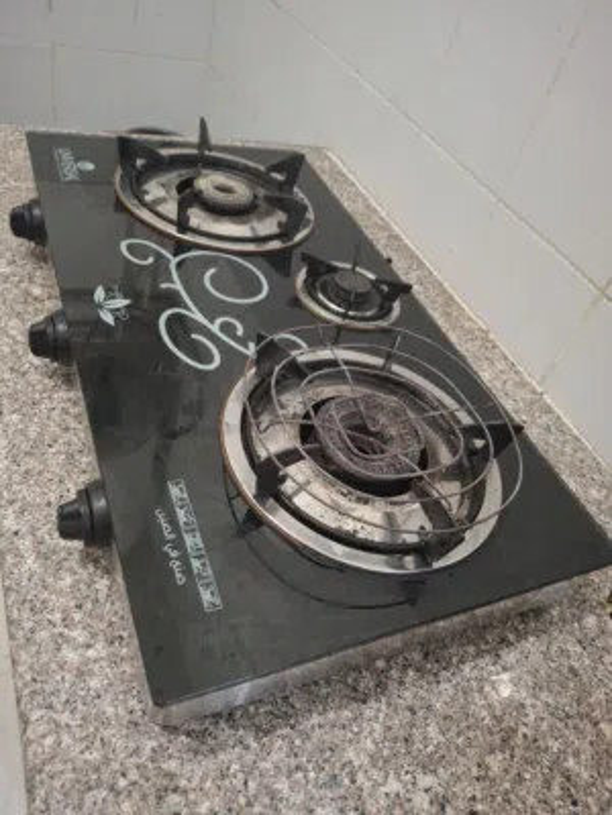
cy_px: 408
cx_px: 306
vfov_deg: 69.4
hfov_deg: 54.9
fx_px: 589
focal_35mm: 25
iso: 500
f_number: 1.8
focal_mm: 4.69
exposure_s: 1/20
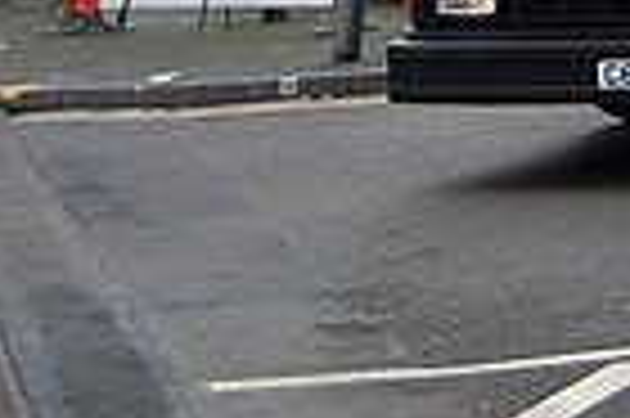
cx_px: 792
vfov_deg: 7.1
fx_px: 3269
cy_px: -362
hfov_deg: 10.8
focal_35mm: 187
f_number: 4.2
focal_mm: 30
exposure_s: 1/800
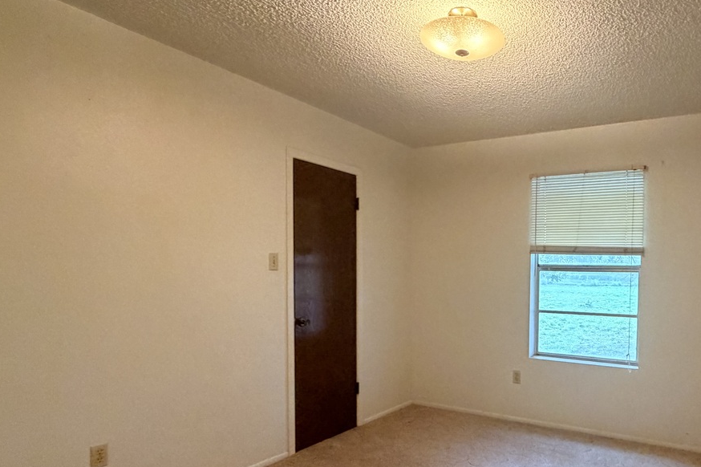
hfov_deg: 70.4
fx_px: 467
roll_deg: -0.3
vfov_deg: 52.6
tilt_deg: -1.9
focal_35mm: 24
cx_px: 496
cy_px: 288
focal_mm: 2.22
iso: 500
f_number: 2.2
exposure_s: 1/60
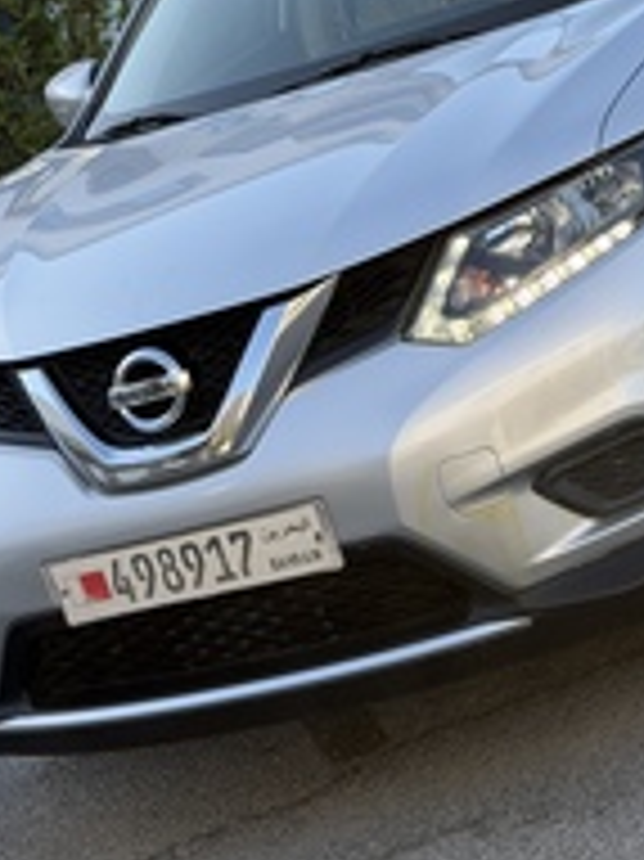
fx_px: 2856
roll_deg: +19.8
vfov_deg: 16.8
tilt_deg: -2.6
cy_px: -2
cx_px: 421
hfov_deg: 12.9
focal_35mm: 115
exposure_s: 1/1330
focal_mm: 6.76
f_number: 1.78
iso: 64
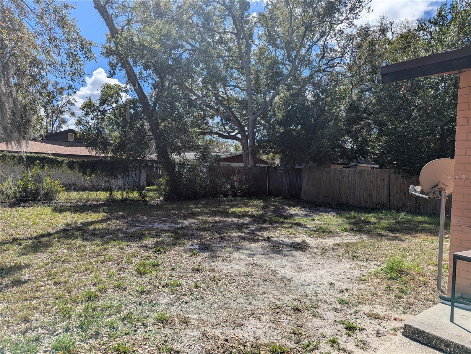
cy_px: 177
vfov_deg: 56.9
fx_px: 327
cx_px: 236
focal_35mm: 24
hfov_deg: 71.5
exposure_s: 1/2571
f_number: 1.85
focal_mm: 6.81
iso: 37
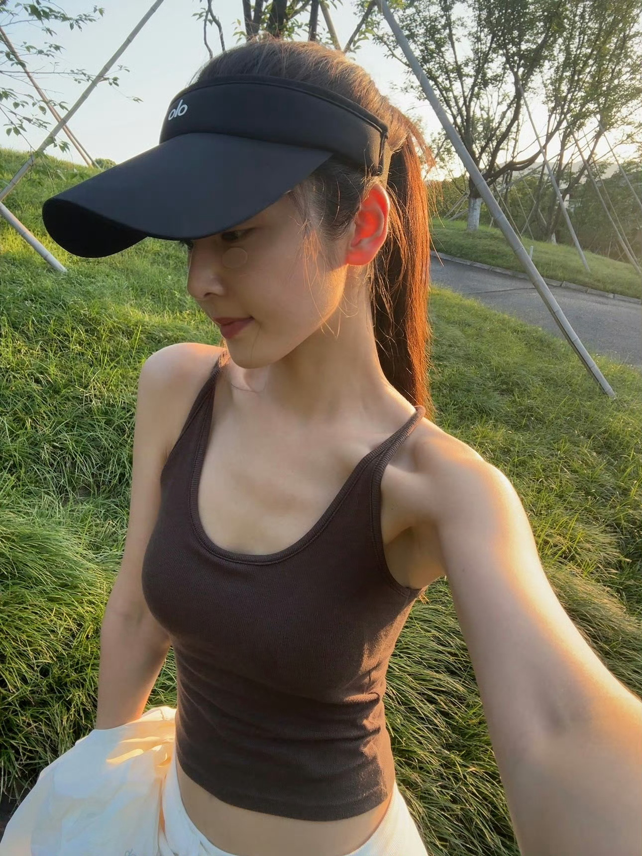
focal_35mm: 23
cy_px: 428
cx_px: 321
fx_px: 569
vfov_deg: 73.9
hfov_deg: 58.9
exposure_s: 1/122
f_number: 1.9
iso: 64
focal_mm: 2.69
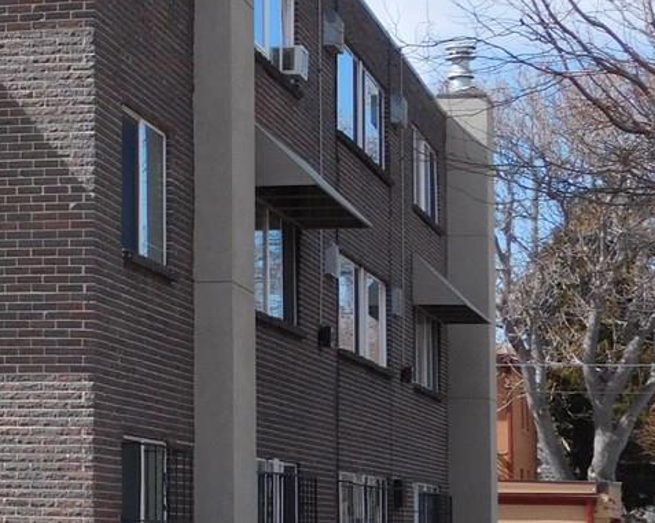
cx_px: -416
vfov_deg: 11.8
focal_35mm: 131
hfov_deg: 13.6
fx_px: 2538
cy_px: 174
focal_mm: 7.1
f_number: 3.6
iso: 125
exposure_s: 1/1250
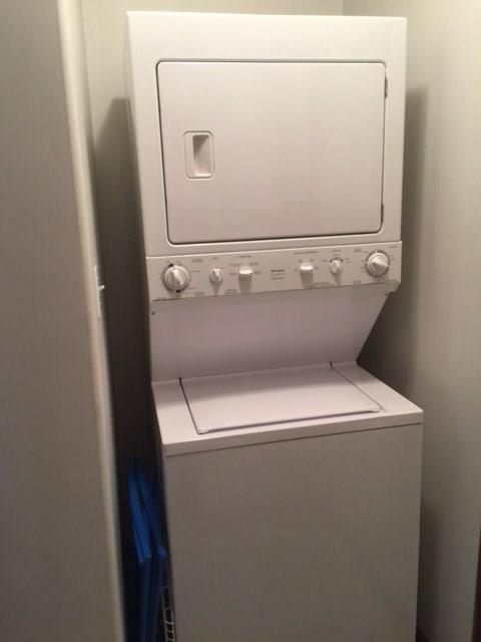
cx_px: 240
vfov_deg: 61.7
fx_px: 537
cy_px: 321
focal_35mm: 29
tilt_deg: -12.1
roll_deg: +1.5
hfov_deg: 48.2
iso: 80
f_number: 2.2
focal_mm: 4.15
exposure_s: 1/33
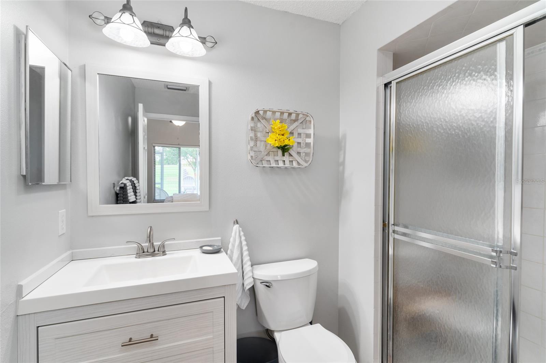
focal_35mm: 17
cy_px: 182
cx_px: 273
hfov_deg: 94.0
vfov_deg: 71.1
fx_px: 255
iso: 320
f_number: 7.1
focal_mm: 16.8
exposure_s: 1/3
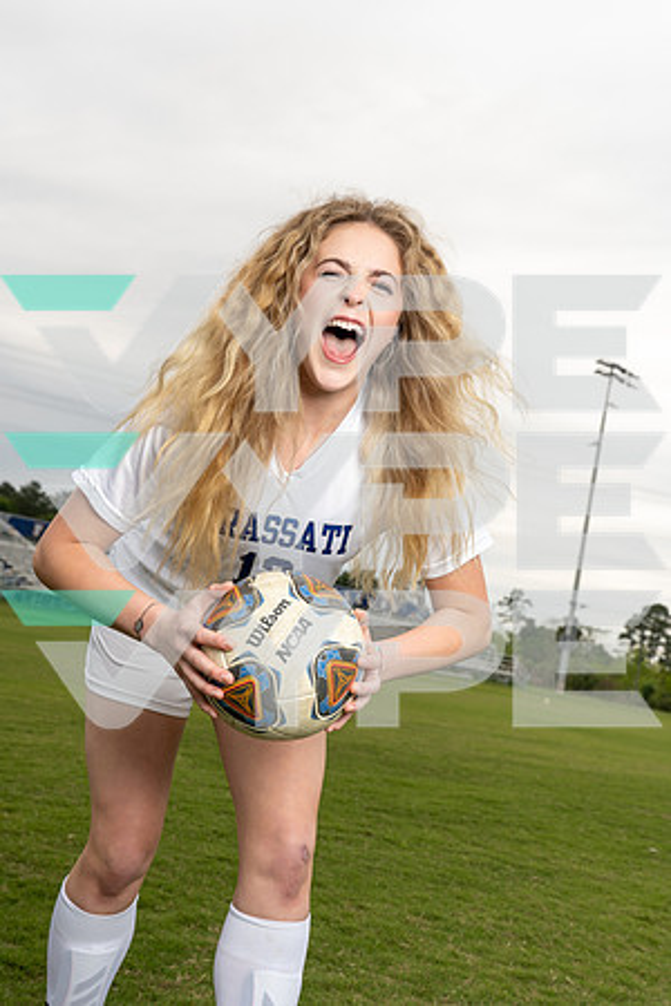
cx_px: 336
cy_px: 503
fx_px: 1342
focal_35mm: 48
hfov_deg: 28.1
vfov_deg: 41.1
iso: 250
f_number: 7.1
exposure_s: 1/250
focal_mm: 48
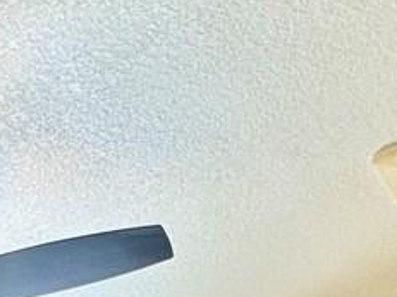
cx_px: -19
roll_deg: -0.1
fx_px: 1112
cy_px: 829
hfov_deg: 19.5
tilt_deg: -0.5
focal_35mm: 97
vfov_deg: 11.1
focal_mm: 2.22
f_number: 2.2
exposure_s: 1/120
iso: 100
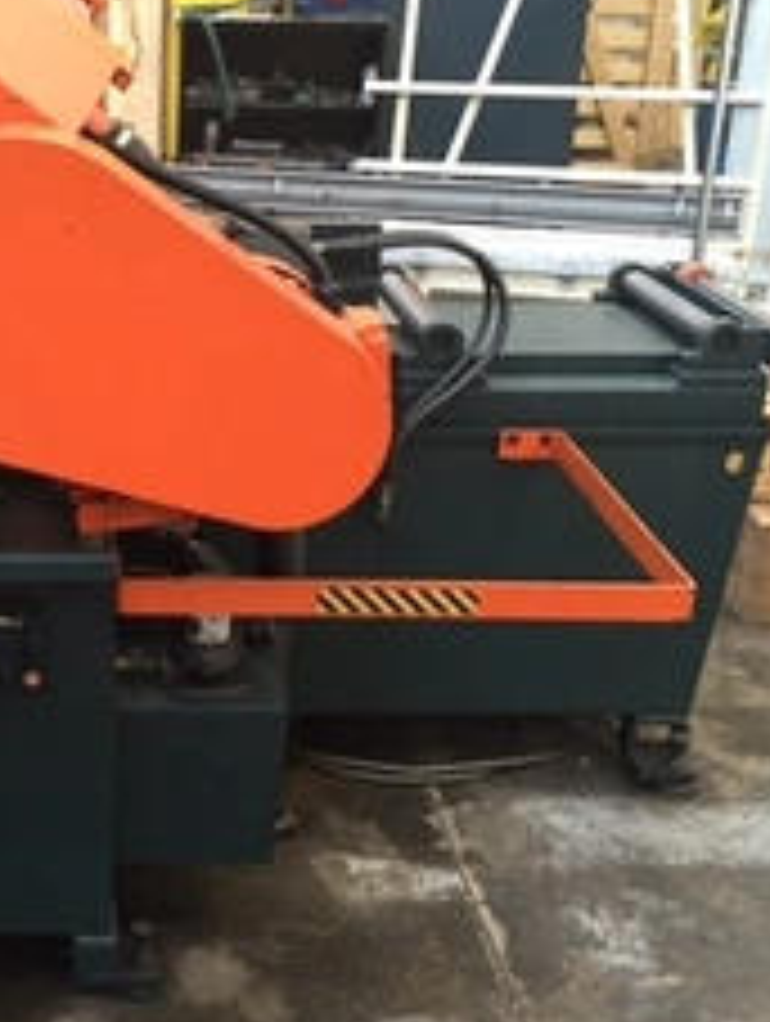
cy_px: 495
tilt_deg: -20.0
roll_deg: -1.0
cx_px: 95
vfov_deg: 37.4
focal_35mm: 51
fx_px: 1508
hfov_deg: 27.7
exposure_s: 1/30
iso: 125
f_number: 2.2
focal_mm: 4.15
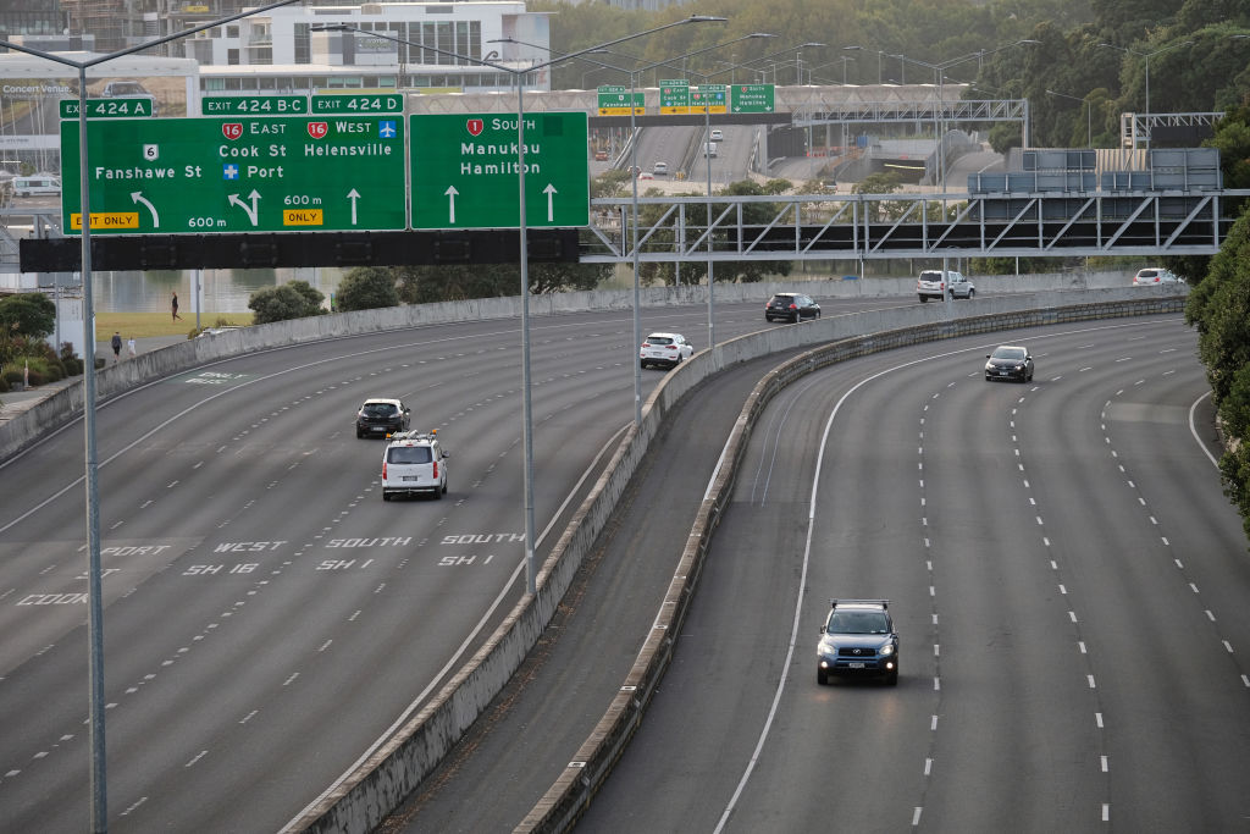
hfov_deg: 9.8
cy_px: 417
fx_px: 7292
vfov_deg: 6.5
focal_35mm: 210
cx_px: 625
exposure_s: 1/250
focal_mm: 140
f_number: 4.5
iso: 400
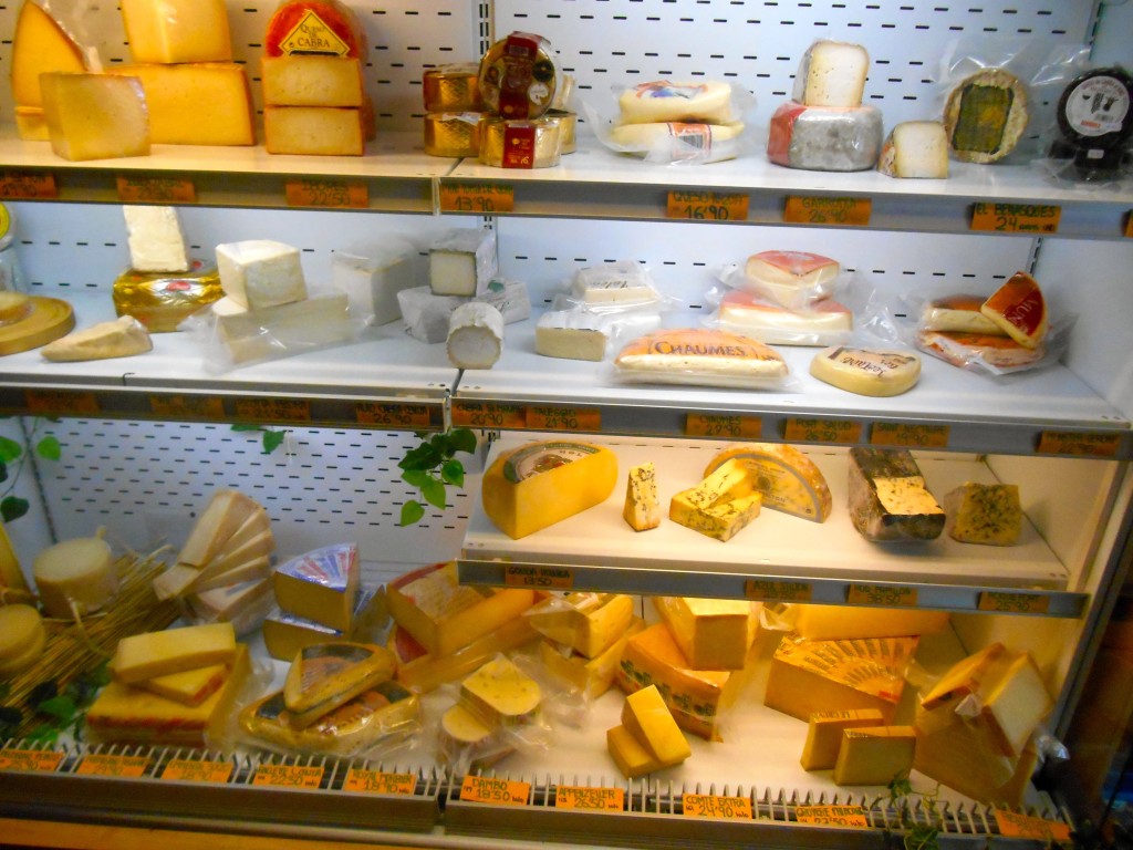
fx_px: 851
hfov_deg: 67.3
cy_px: 425
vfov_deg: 53.1
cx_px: 566
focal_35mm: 26
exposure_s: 1/250
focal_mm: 4.7
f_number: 3.4
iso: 560
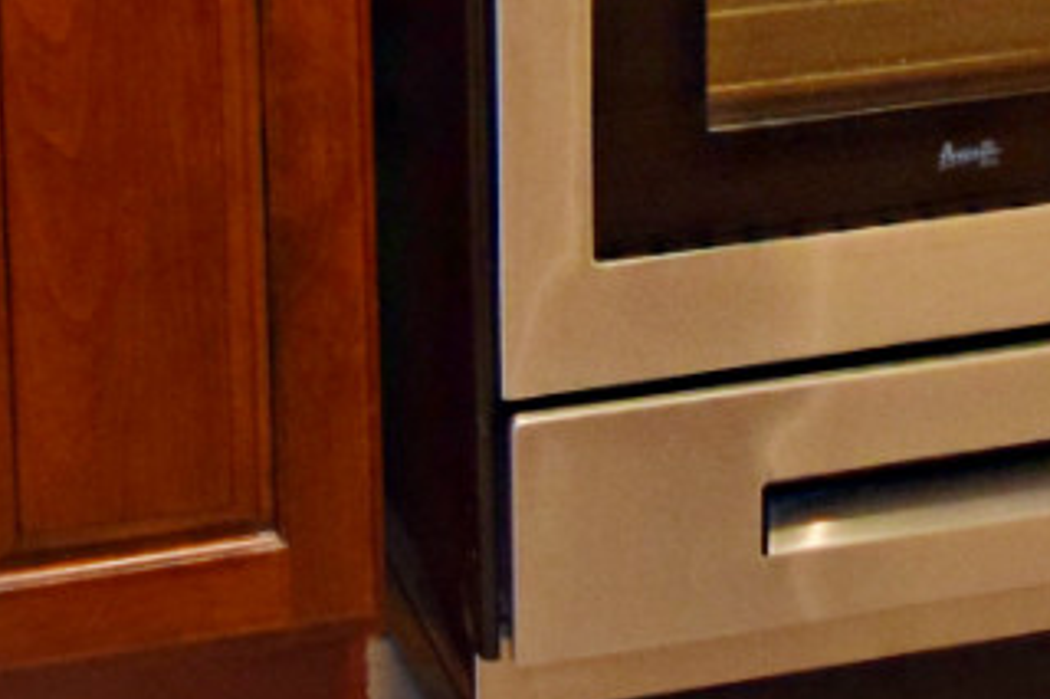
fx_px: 4431
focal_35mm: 152
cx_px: 1050
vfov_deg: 8.1
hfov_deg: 13.3
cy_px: -1185
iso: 900
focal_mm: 18
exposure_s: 1/60
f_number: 3.5
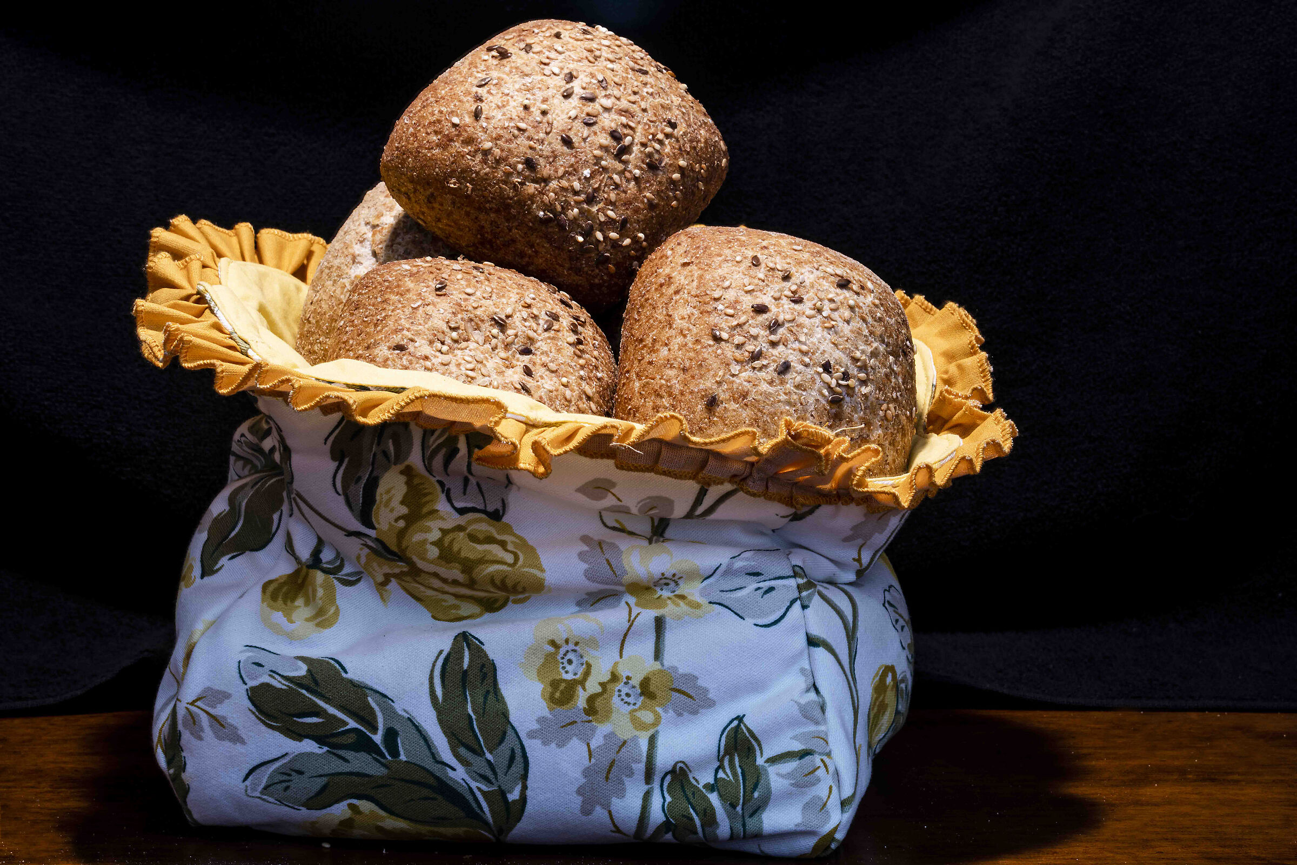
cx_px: 648
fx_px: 3783
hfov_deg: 19.5
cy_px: 432
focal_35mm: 105
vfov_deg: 13.0
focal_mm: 105
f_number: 20
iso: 64
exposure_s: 13
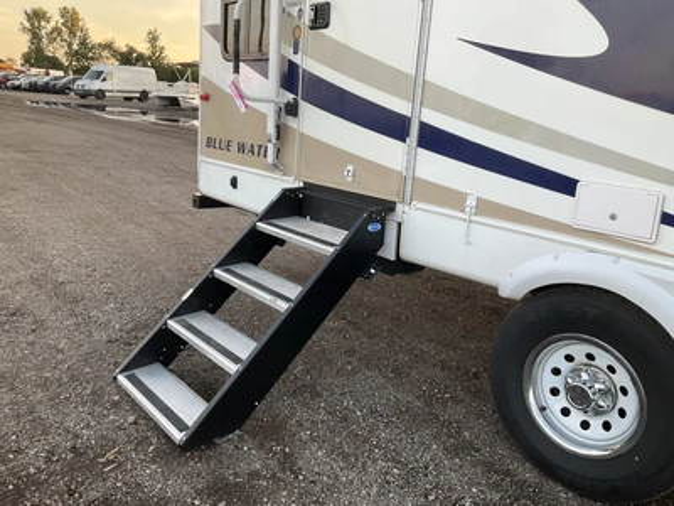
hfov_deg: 61.7
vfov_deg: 48.2
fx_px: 565
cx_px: 337
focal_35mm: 29
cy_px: 253
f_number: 1.8
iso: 32
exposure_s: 1/122
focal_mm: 3
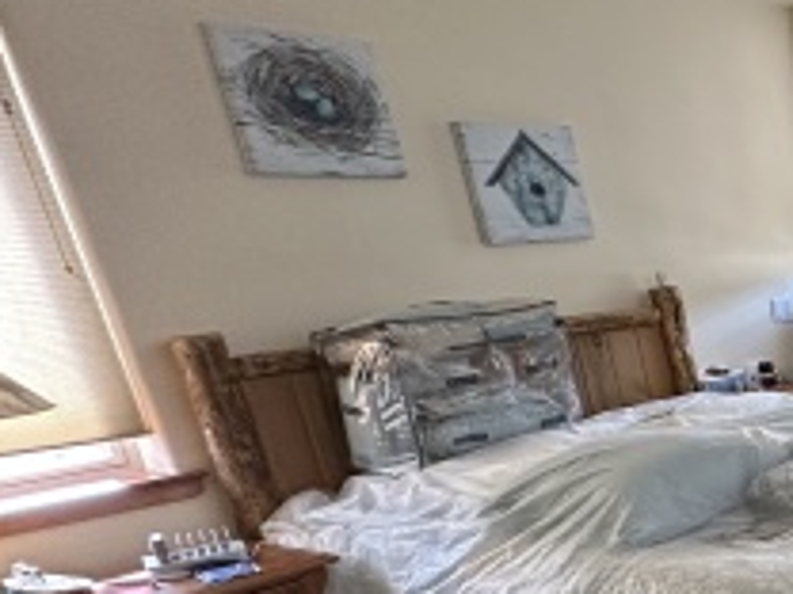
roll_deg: +3.2
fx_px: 985
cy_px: 522
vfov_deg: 32.1
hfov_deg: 28.2
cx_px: 1197
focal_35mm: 43
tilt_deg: -18.2
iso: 250
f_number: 2.2
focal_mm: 2.22
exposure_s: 1/99
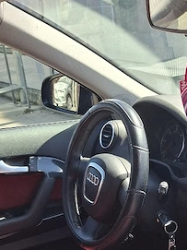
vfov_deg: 24.7
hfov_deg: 21.3
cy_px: 328
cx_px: 157
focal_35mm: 68
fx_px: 490
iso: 50
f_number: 1.8
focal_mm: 5.54
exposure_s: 1/500
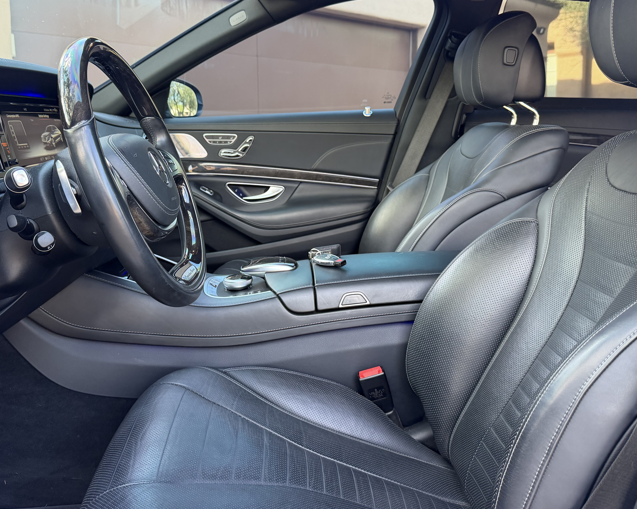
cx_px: 268
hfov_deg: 55.4
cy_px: 200
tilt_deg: -5.8
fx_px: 603
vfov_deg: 45.5
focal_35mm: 32
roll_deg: +0.5
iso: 200
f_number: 1.78
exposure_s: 1/92
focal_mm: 6.76
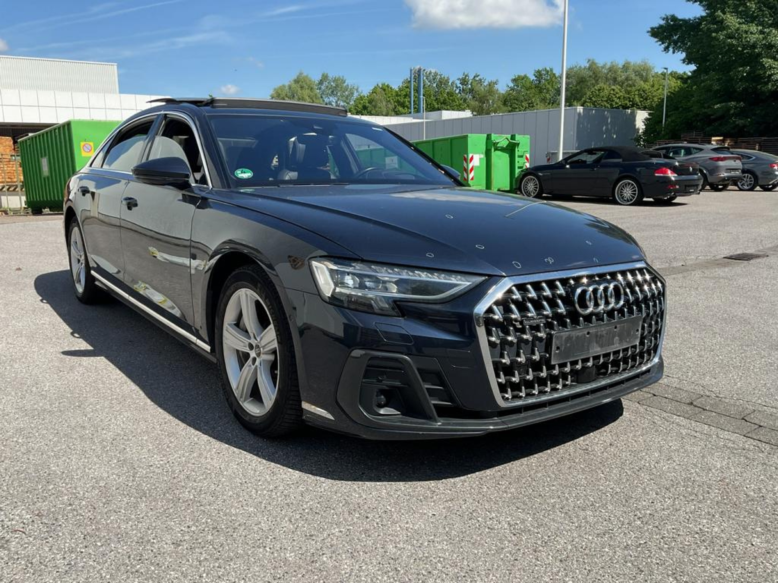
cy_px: 292
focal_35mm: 29
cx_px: 389
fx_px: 652
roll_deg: -1.0
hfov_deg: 61.7
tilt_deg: -10.7
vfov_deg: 48.2
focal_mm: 3
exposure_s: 1/1250
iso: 16
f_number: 1.8
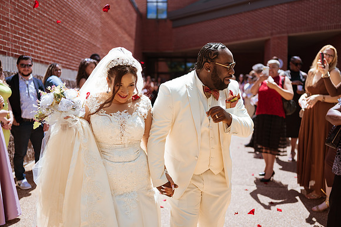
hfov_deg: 54.4
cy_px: 114
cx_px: 170
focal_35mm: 35
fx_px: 332
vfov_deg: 37.9
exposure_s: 1/2000
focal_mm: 35
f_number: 1.8
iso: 100
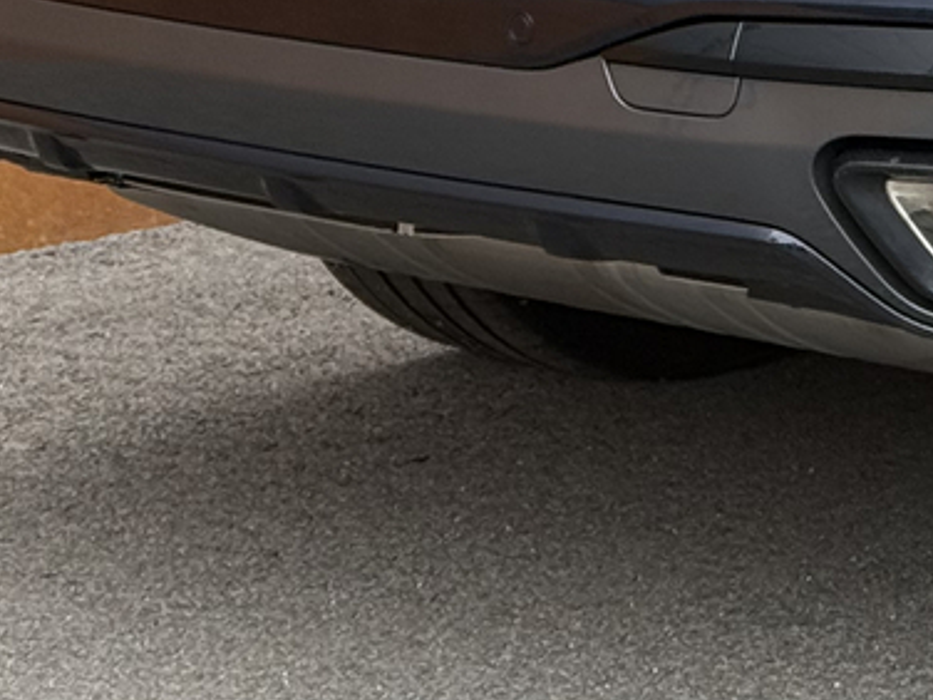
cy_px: -288
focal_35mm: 204
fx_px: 5498
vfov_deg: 7.2
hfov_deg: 9.3
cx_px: 1682
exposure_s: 1/802
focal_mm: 6.76
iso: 64
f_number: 1.78
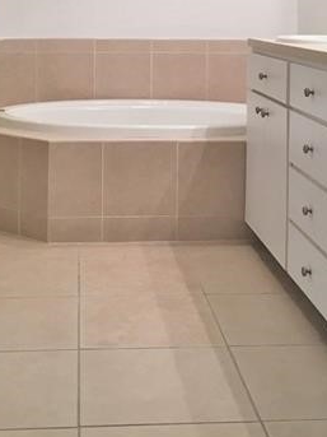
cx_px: 149
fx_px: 819
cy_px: 37
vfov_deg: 28.6
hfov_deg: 22.6
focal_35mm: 65
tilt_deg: -2.5
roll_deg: -0.3
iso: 50
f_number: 2.2
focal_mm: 4.15
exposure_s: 1/30
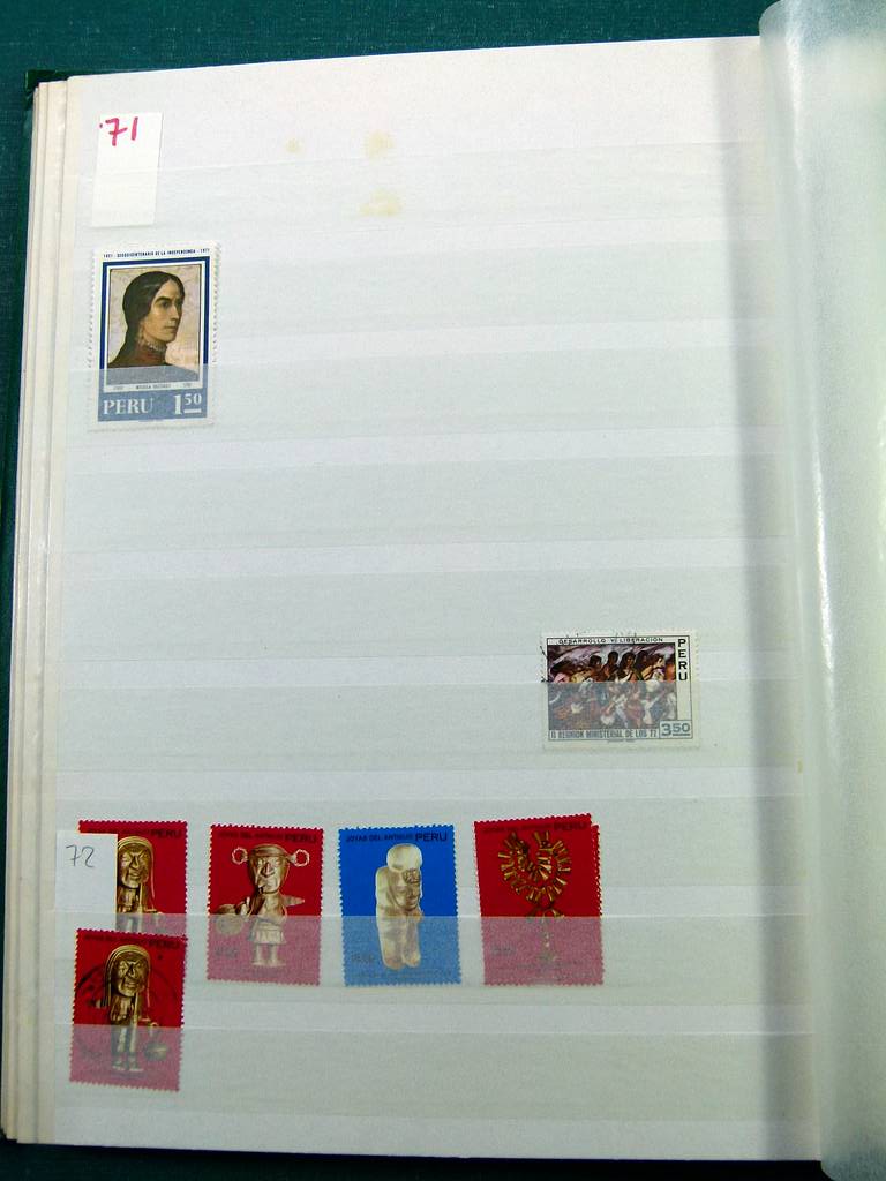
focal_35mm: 34
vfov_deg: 54.0
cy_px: 590
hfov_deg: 41.8
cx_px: 443
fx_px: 1160
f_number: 4
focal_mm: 6.1
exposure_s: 1/125
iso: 100
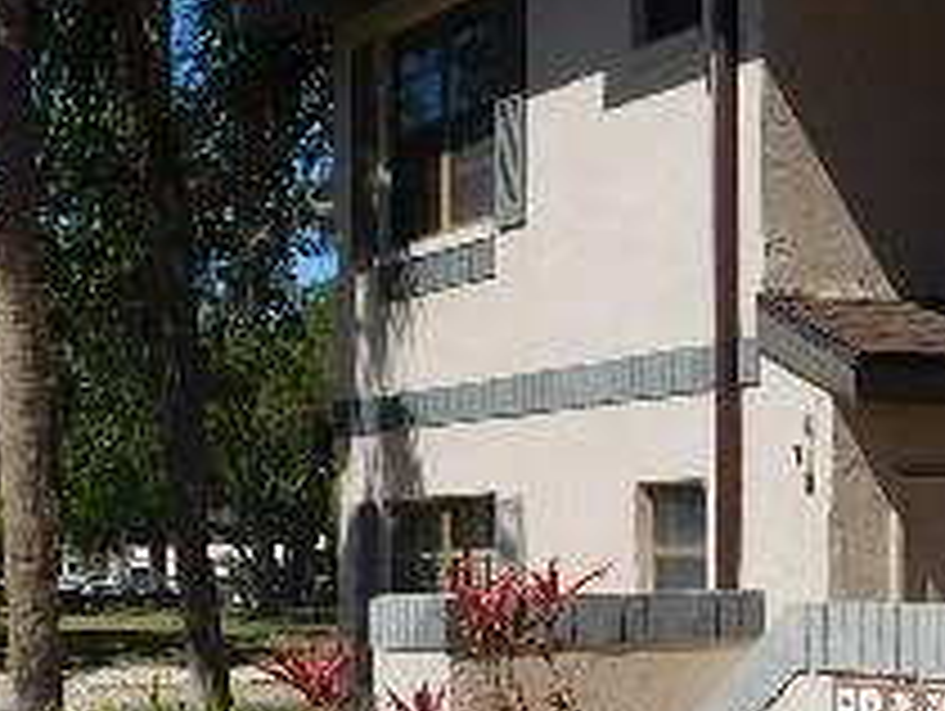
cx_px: 801
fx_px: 3061
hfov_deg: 17.4
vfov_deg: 13.1
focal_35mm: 112
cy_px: 734
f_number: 6
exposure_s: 1/640
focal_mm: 4
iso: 125
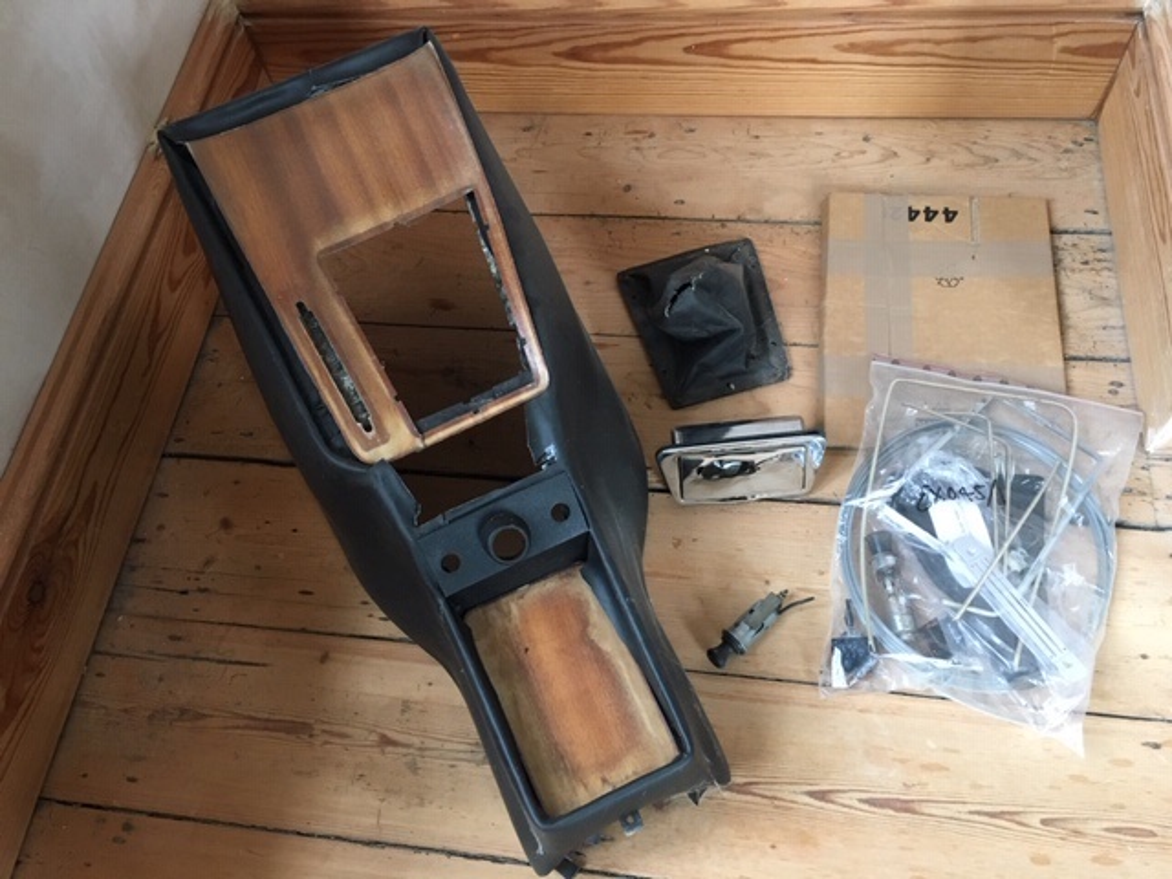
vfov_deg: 48.2
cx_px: 586
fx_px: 982
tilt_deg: -61.2
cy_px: 440
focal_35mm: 29
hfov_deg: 61.7
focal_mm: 4.15
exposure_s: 1/20
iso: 200
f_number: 2.2
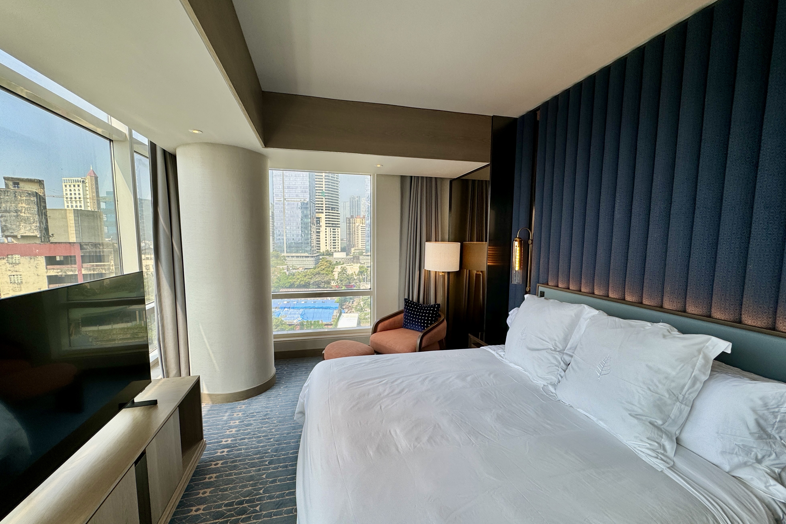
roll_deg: -0.6
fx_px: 327
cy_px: 274
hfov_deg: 100.4
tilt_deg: -7.1
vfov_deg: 77.3
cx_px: 395
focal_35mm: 15
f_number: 2.2
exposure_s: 1/184
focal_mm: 2.22
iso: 40
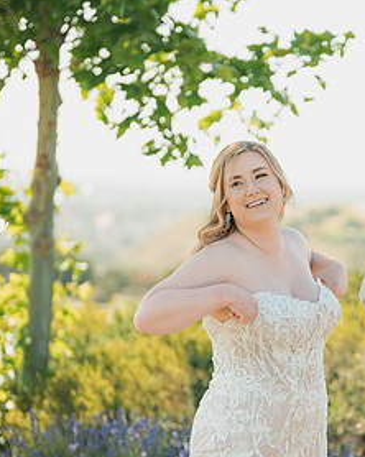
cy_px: 303
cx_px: 342
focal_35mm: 98
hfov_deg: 15.5
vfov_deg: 19.5
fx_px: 1325
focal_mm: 50
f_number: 1.4
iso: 50
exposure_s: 1/1250
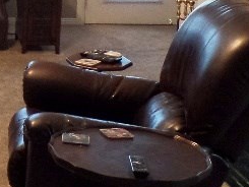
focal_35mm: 96
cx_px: -137
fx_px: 691
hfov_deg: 18.0
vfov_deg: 15.2
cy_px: 14
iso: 400
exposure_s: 1/20
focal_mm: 4.1
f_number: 2.8
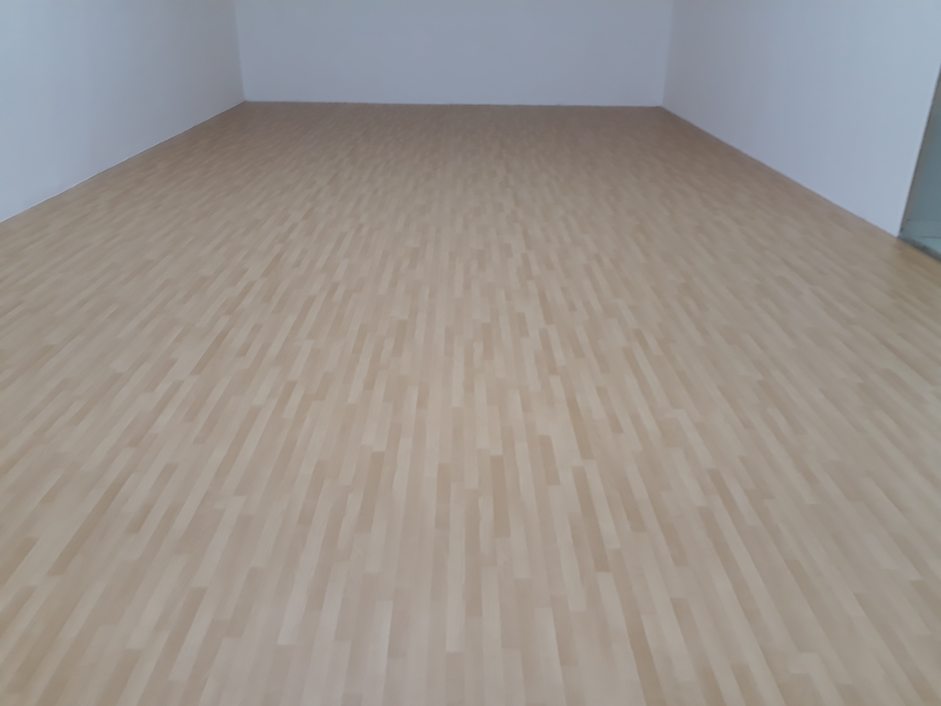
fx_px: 734
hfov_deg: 65.3
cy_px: 353
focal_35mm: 27
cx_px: 470
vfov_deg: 51.4
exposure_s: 1/33
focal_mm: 3.6
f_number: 1.9
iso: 64
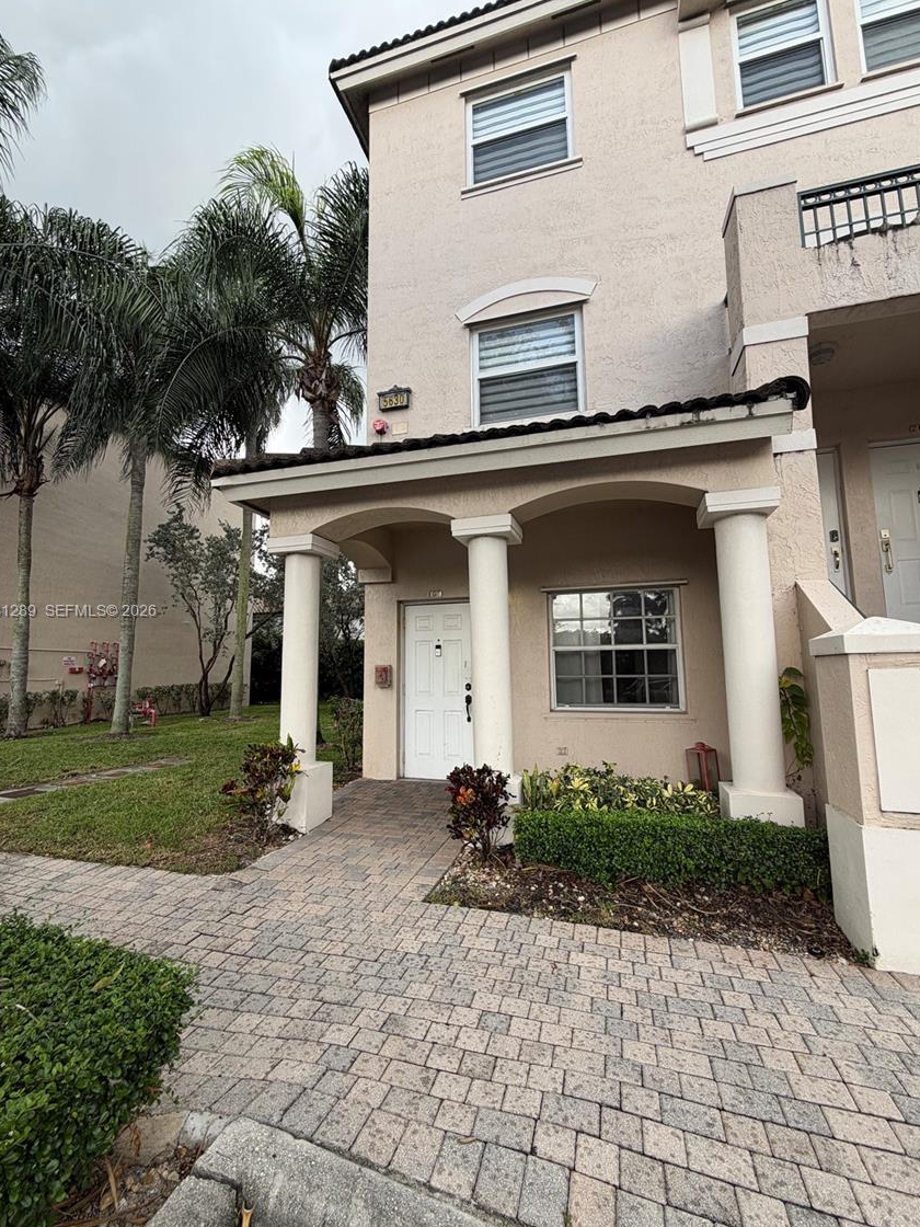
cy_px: 612
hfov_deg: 81.7
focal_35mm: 15
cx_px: 447
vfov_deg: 98.2
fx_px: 532
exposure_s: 1/210
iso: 40
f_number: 2.2
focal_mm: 2.22
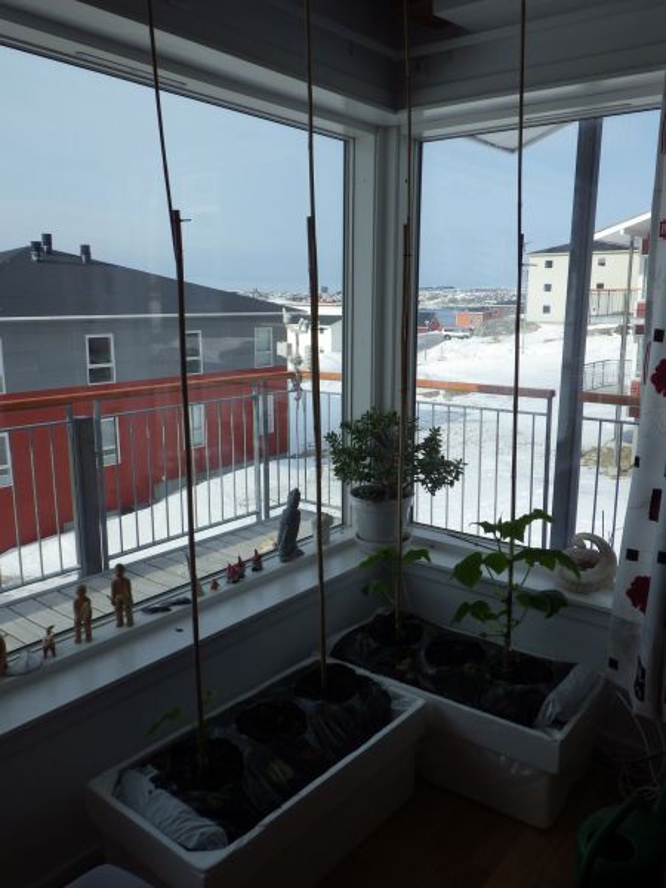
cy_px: 444
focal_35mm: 28
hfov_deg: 49.7
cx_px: 333
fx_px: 718
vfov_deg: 63.4
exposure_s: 1/800
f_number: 4.2
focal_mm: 5
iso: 125
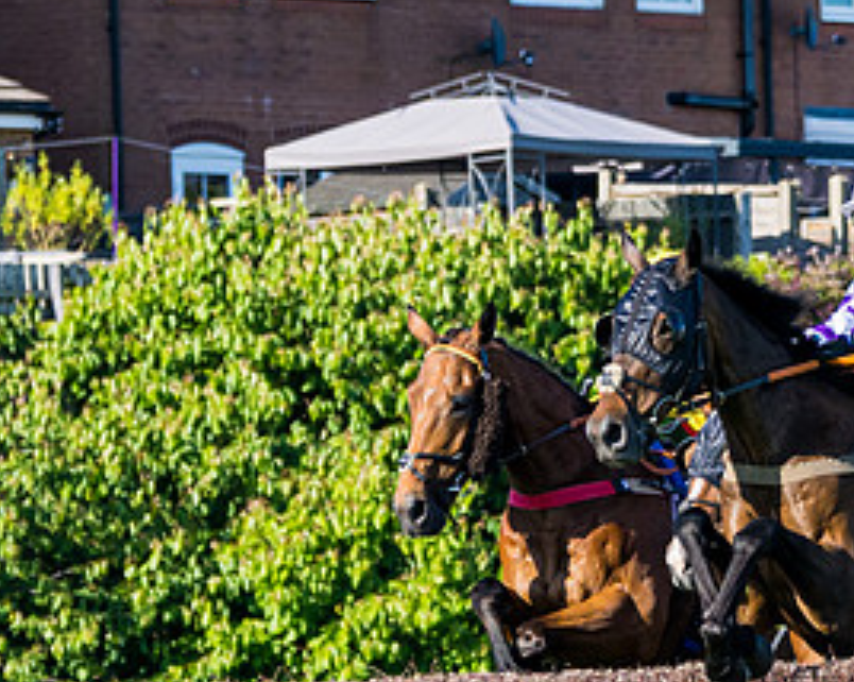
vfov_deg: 2.8
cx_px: 906
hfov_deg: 3.5
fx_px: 13765
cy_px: 748
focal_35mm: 545
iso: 200
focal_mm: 110
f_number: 4
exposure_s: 1/1600
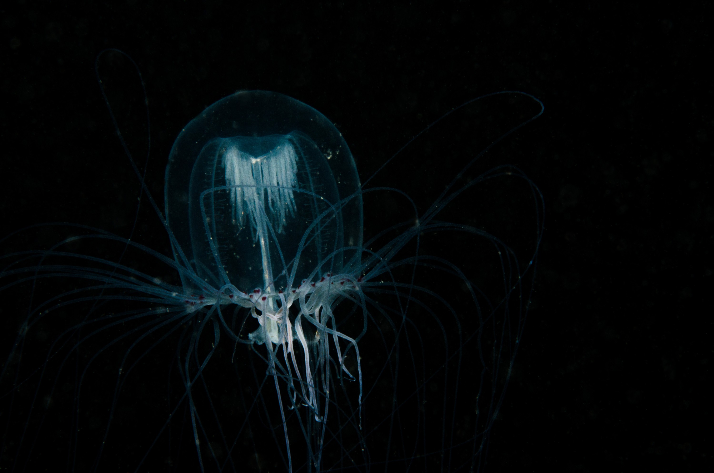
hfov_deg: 22.7
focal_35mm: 90
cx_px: 357
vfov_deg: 15.1
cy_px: 236
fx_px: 1781
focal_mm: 60
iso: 160
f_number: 36
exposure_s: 1/125
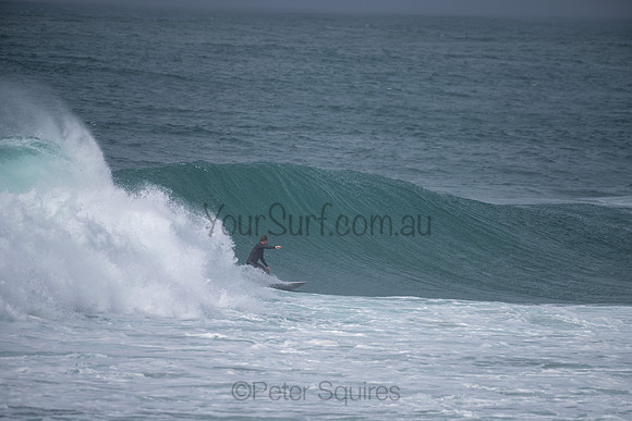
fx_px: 9457
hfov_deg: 3.8
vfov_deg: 2.6
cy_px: 210
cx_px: 316
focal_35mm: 539
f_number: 5.6
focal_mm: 500
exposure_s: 1/1000
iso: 80
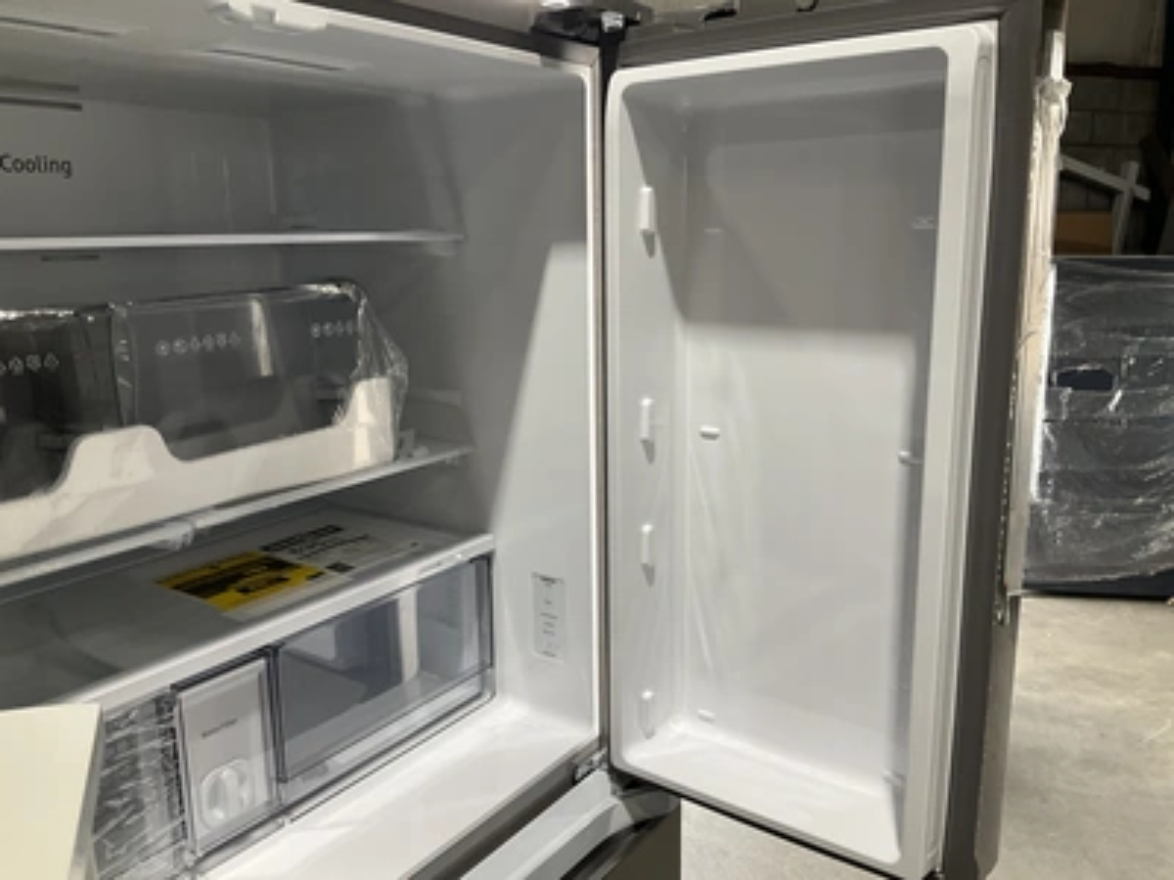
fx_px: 984
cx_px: 587
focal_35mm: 29
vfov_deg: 48.2
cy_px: 440
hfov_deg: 61.7
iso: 64
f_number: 1.8
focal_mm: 3
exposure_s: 1/101
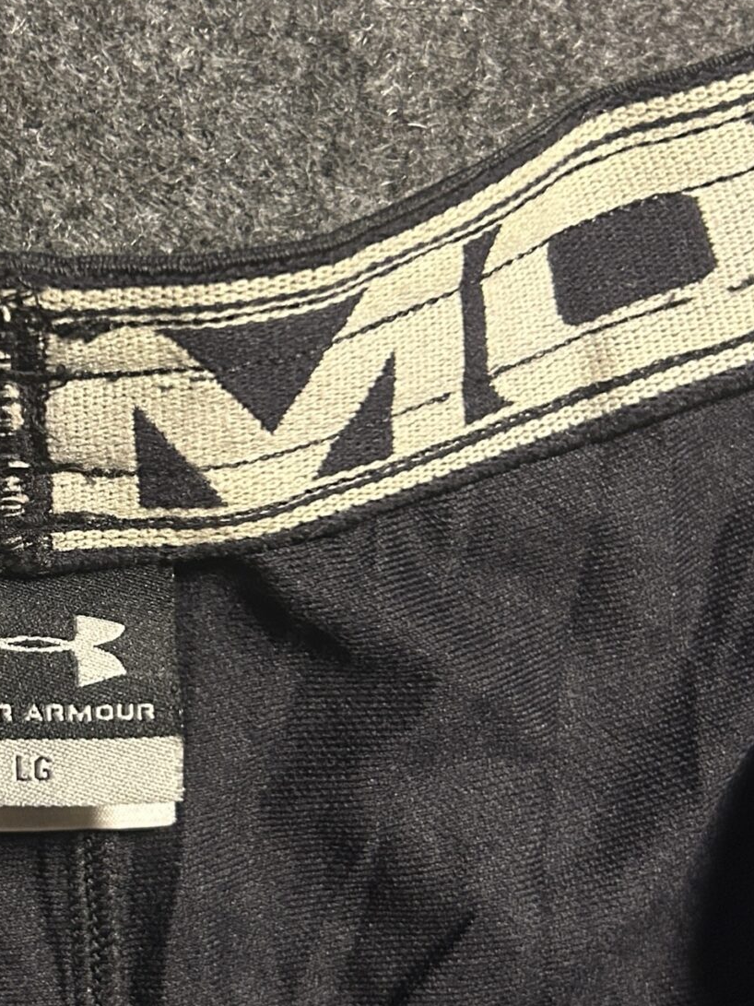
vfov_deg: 31.7
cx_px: 54
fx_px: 1772
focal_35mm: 61
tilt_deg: -66.6
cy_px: 537
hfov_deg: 23.3
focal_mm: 5.7
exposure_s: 1/51
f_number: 1.5
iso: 500
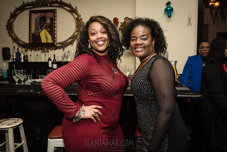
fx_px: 196
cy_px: 76
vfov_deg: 42.3
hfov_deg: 60.3
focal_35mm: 31
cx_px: 114
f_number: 4.5
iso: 1600
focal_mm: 31
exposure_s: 1/250
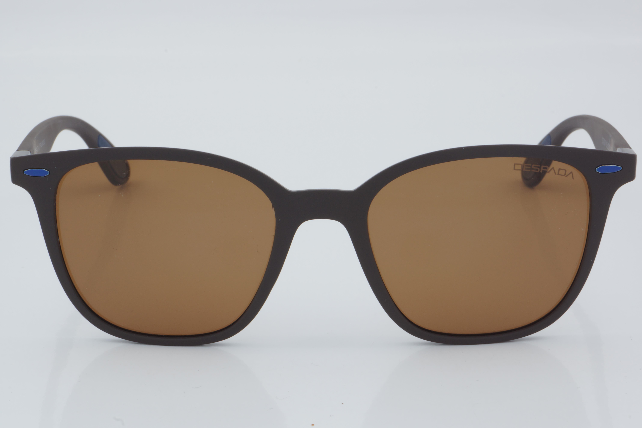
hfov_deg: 24.6
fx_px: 1471
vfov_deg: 16.6
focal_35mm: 82
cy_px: 214
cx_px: 321
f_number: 32
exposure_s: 1/4
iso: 100
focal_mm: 55
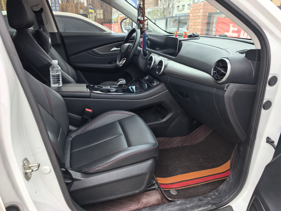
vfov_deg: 56.8
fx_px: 195
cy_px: 106
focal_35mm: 24
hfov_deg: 71.6
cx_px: 140
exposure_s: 1/679
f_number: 2
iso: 50
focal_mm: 6.98
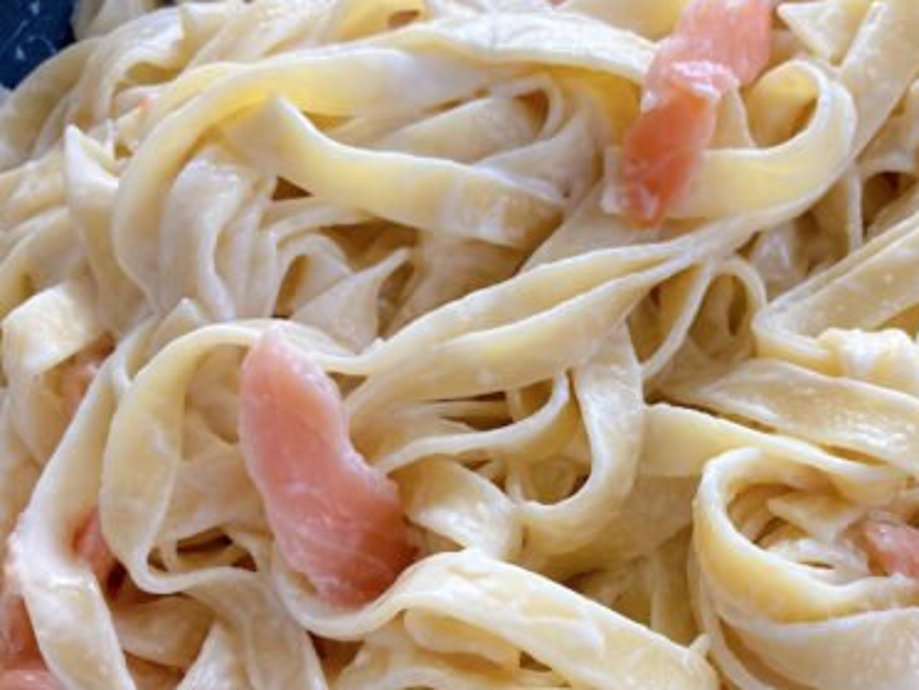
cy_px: 495
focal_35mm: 45
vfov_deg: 31.8
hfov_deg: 41.5
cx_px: 621
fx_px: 1195
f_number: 1.8
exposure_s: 1/50
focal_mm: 3.99
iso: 50
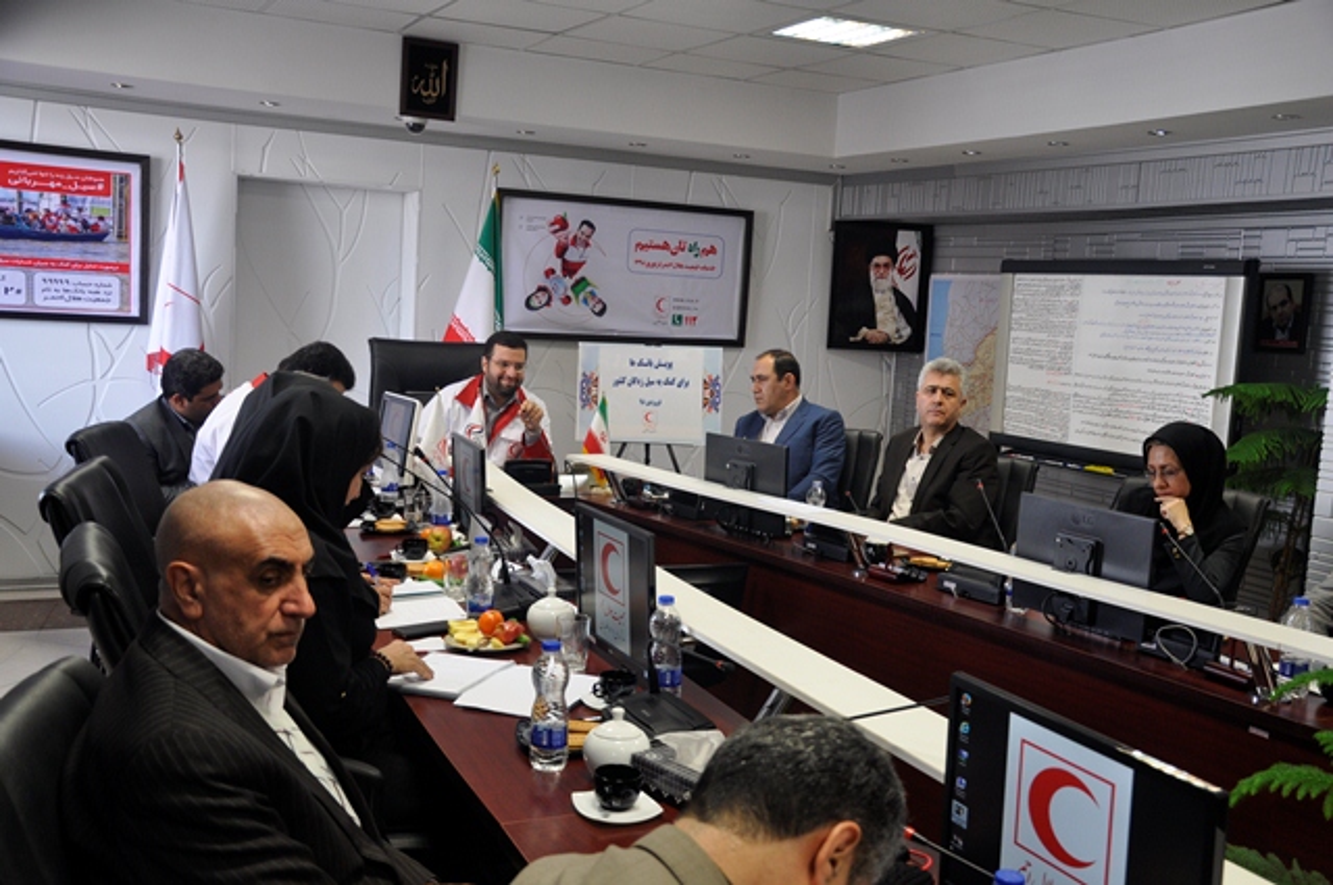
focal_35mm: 38
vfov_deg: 35.4
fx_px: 1387
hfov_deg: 51.3
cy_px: 442
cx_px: 666
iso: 640
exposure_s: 1/60
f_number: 4
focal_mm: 25
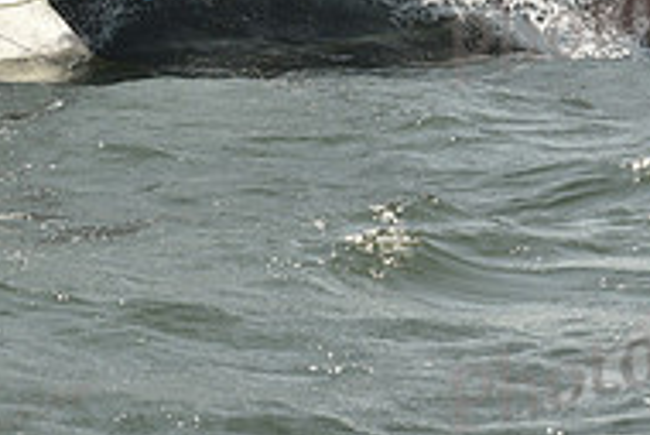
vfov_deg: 5.5
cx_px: 270
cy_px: -132
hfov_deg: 8.2
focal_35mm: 250
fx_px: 4517
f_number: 9
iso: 250
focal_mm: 82
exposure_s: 1/800
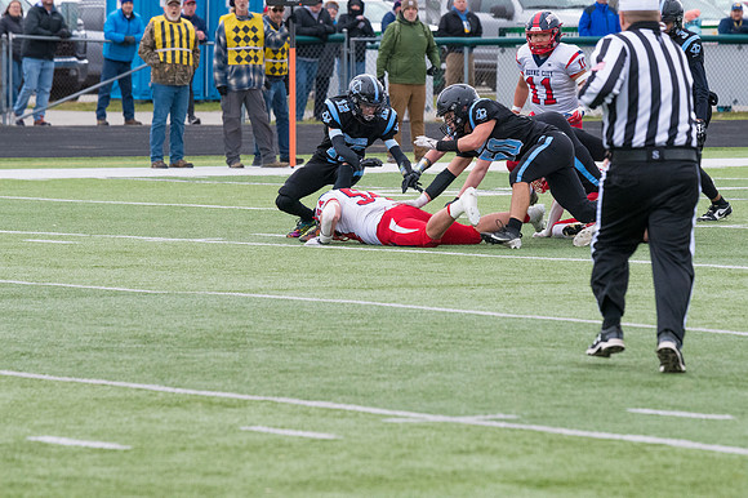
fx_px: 6230
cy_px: 249
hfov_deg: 6.9
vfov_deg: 4.6
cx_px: 374
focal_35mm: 300
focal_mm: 200
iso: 2000
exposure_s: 1/1600
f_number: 5.6
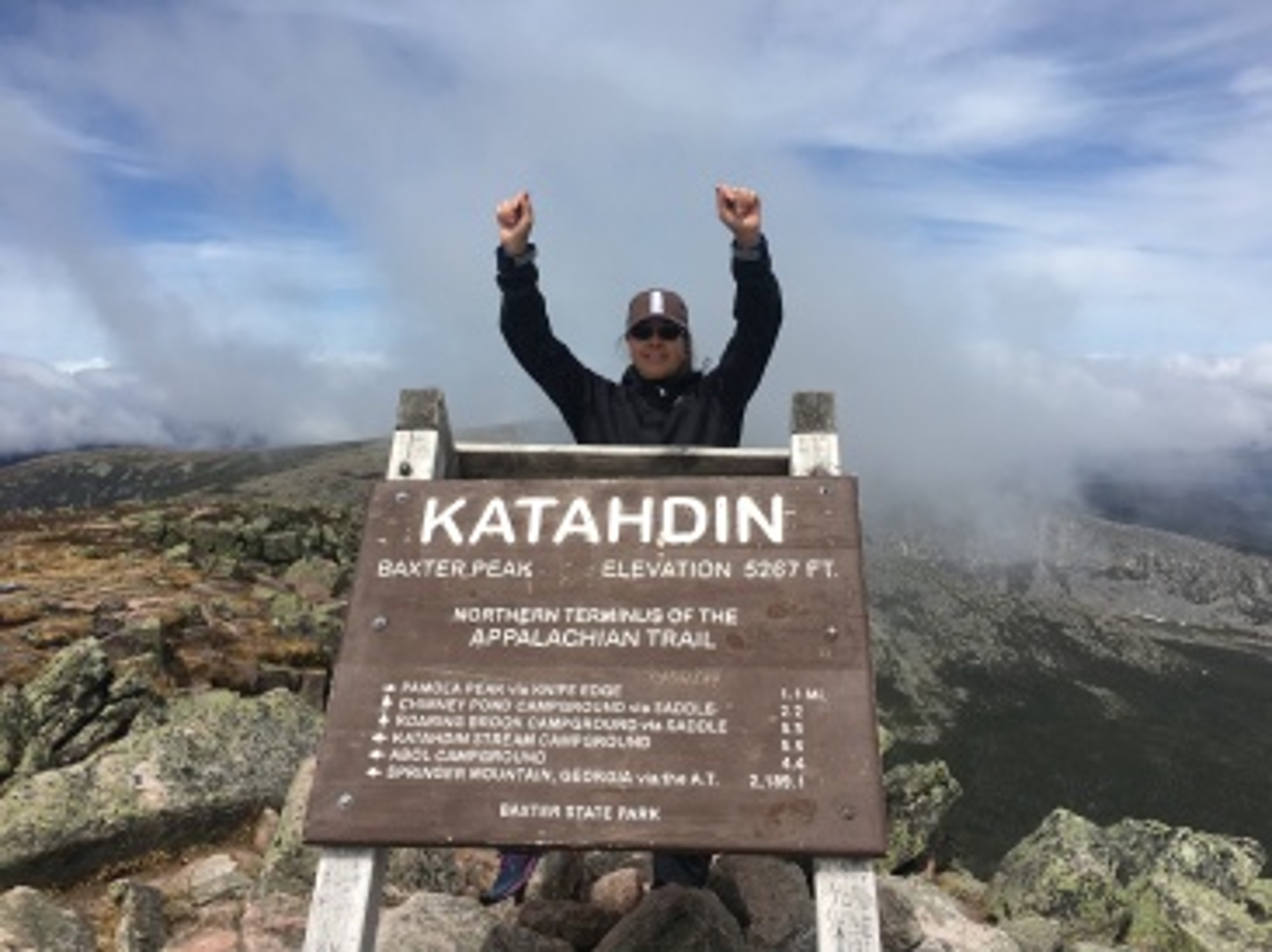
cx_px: 636
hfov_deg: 61.7
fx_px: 1065
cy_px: 476
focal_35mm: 29
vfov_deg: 48.2
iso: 25
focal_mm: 4.15
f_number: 2.2
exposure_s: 1/2653
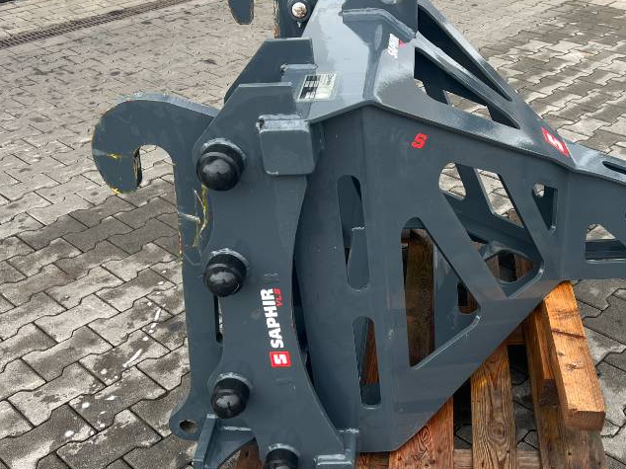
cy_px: 261
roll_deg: +0.6
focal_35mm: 42
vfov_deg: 34.3
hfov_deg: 44.3
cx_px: 407
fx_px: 759
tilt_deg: -34.4
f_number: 1.5
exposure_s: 1/123
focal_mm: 5.7
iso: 32
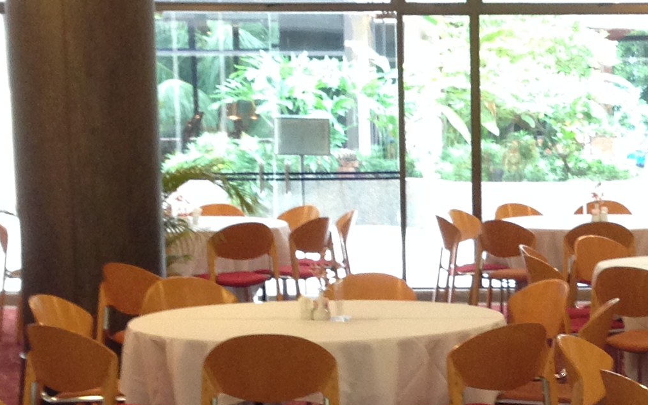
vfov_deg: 11.5
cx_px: 615
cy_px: 365
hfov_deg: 18.1
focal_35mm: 113
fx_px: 1995
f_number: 2.4
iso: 160
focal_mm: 4.12
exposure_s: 1/20
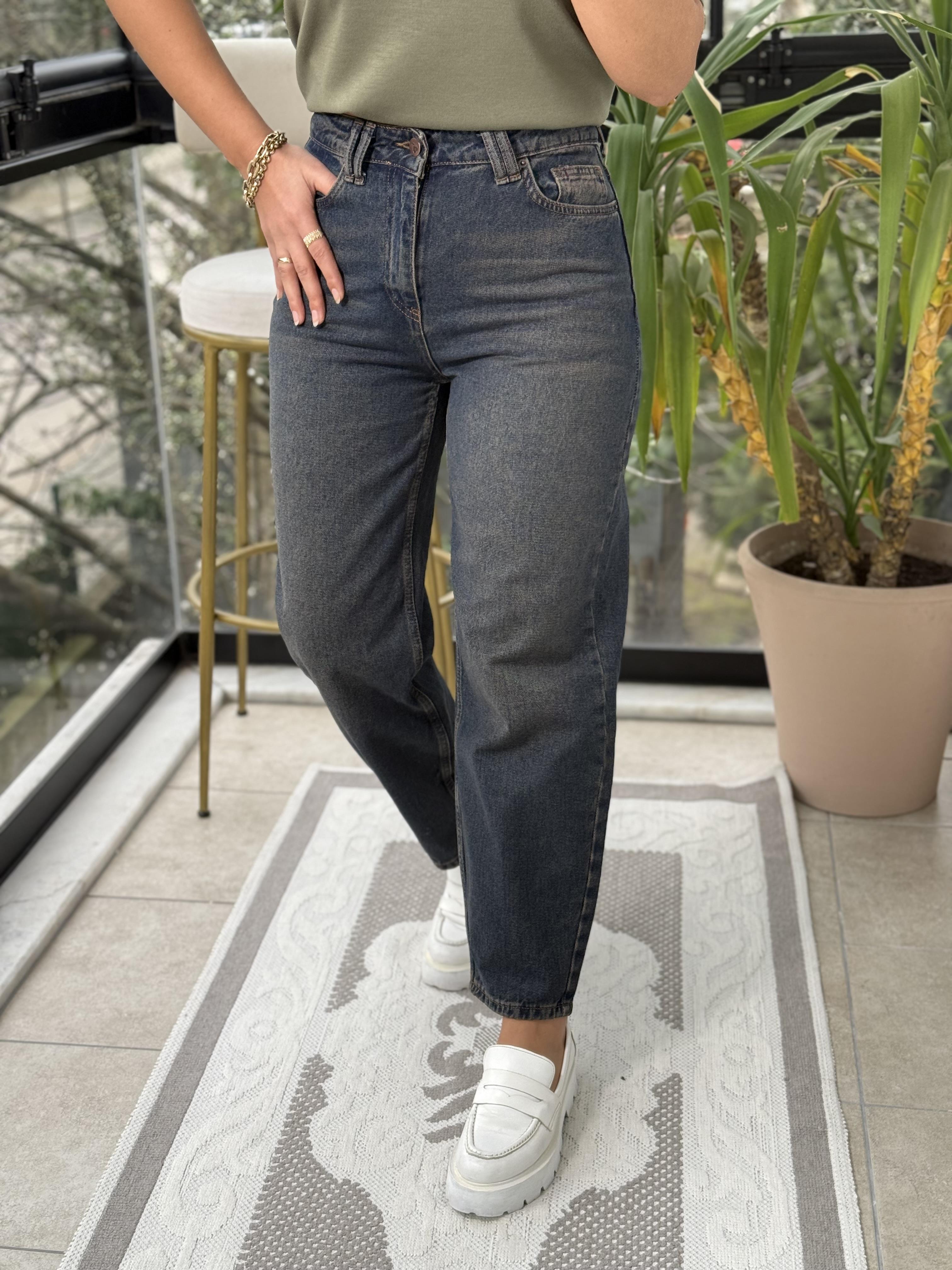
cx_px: 476
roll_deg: +2.2
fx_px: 1760
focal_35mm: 48
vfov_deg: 39.7
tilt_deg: -34.5
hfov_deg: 30.3
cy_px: 635
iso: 100
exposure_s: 1/92
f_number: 1.78
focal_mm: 6.76
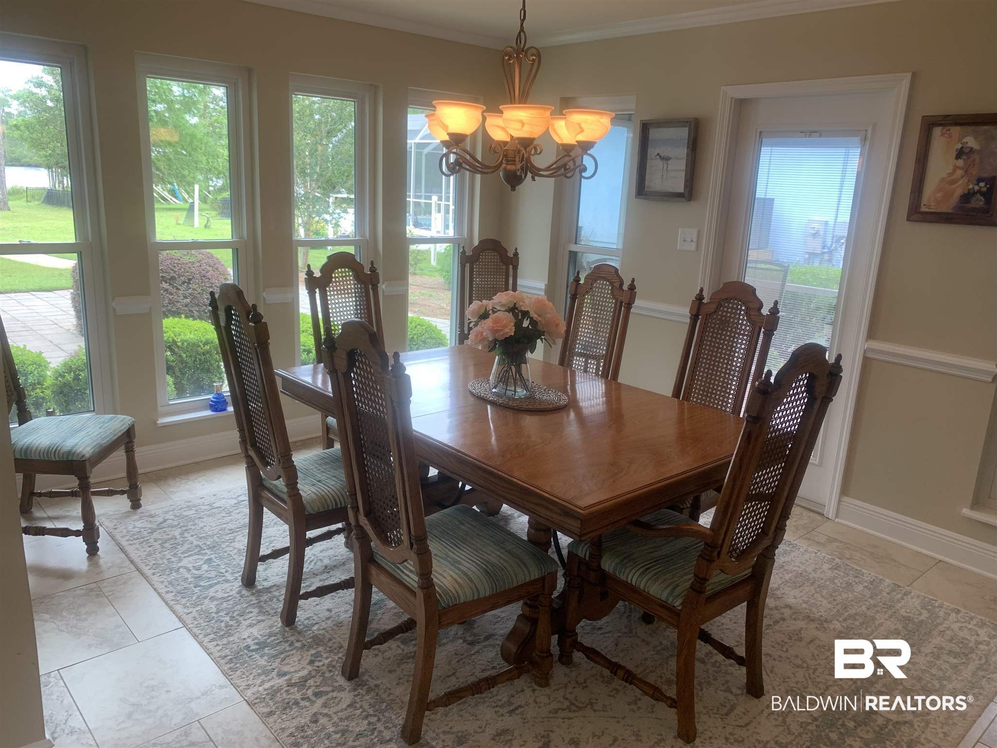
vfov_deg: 53.1
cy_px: 374
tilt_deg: -15.4
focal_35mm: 26
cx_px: 498
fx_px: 749
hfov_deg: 67.3
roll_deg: -2.4
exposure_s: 1/120
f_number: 1.8
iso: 64
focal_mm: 4.25
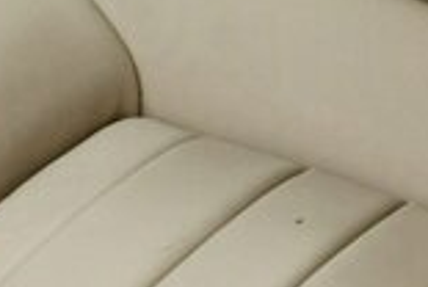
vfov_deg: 2.8
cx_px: -17
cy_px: -574
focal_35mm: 479
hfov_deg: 4.3
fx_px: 5706
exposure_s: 1/500
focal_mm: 62
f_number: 11
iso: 1250
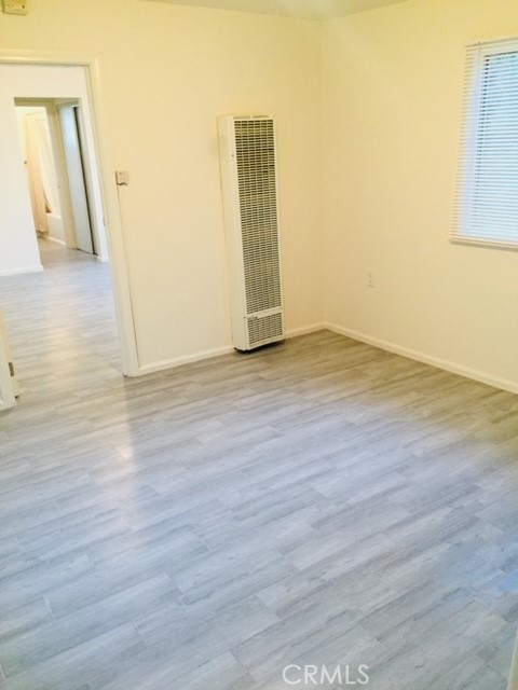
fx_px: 579
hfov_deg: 48.2
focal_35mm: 29
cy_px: 345
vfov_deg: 61.7
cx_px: 259
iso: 160
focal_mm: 4.15
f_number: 2.2
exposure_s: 1/30
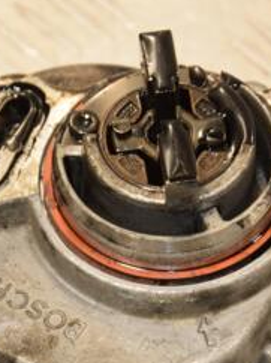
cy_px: 242
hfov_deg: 4.5
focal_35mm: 329
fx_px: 3440
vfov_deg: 6.0
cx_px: 94
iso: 800
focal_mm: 92
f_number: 6.3
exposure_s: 1/200
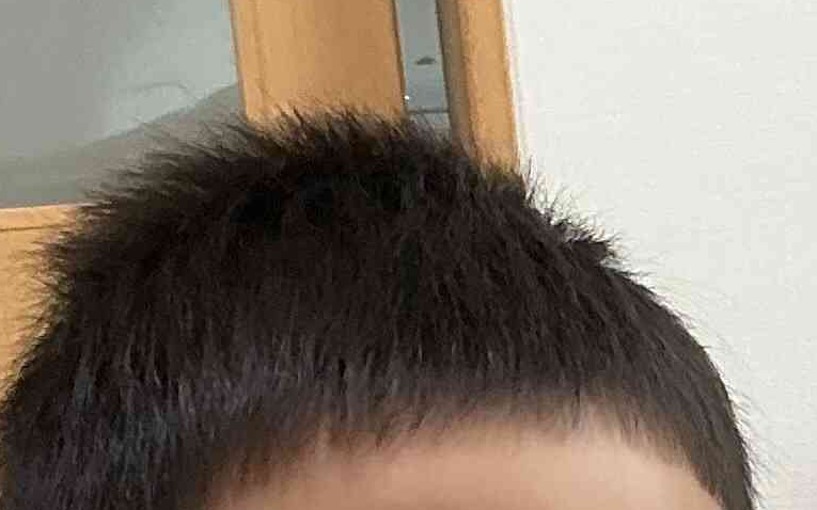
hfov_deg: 12.7
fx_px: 3607
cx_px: 930
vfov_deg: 7.1
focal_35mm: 162
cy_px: 1582
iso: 50
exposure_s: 1/60
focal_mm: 3
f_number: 1.8
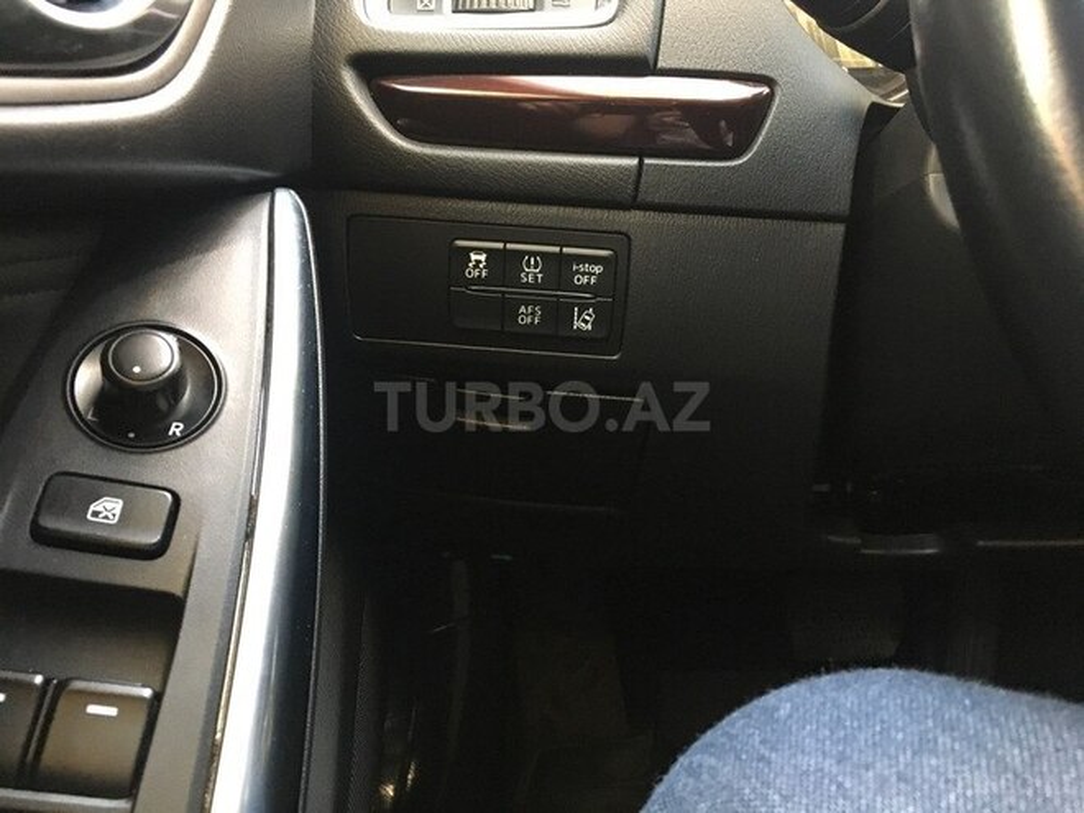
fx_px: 908
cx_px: 542
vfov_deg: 48.2
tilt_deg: -20.8
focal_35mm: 29
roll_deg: -2.2
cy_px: 406
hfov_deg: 61.7
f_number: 2.2
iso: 250
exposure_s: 1/17
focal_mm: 4.15
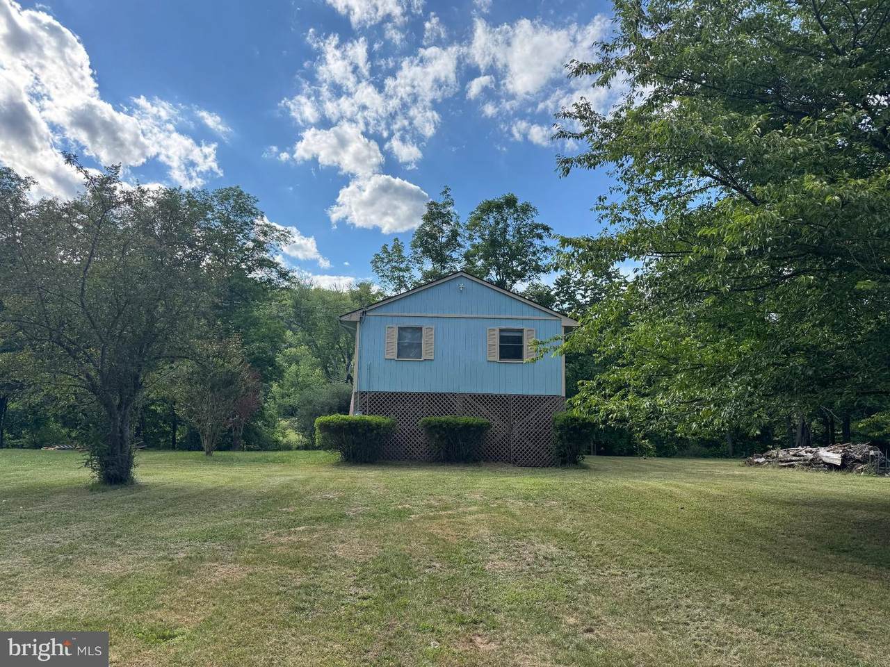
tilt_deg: +8.6
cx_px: 445
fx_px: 617
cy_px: 334
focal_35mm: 24
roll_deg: -0.7
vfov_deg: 56.8
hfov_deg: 71.6
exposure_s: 1/3413
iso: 80
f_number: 1.78
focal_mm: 6.76
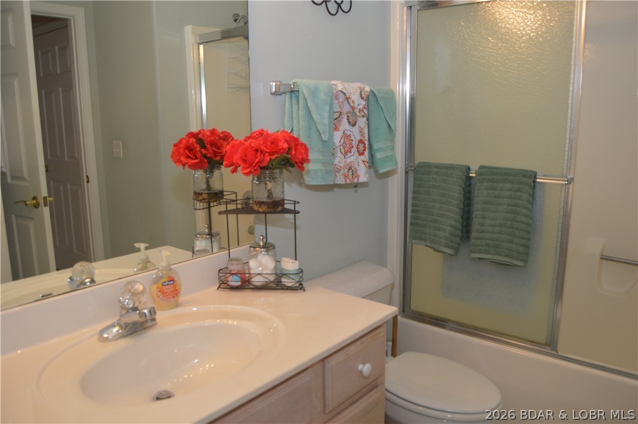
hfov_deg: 67.4
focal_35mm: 27
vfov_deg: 47.8
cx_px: 319
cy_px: 212
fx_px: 478
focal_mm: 18
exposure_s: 1/80
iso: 400
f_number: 4.5
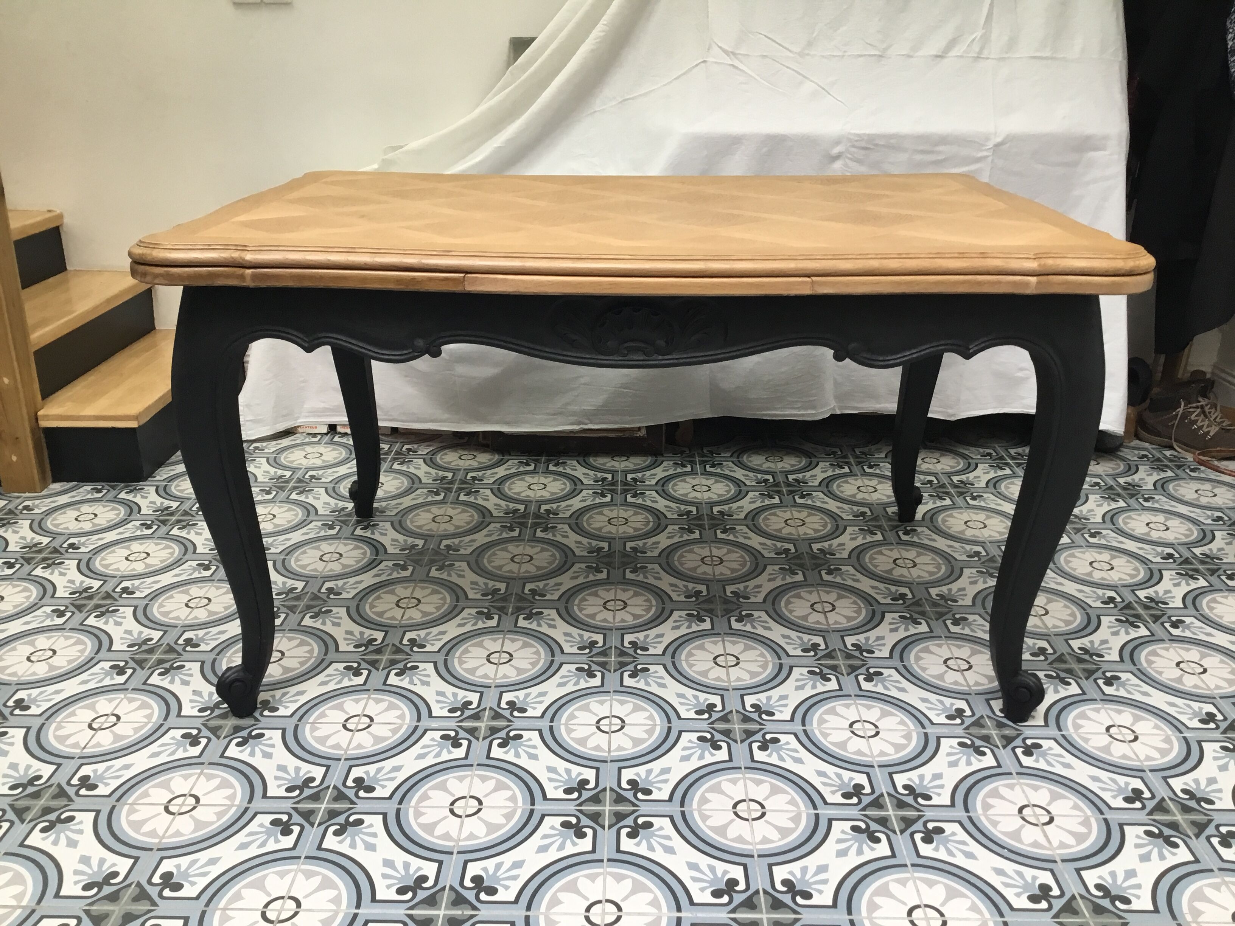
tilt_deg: -20.3
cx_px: 618
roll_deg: +1.4
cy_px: 463
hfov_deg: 58.4
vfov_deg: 45.4
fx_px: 1106
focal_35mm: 31
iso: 32
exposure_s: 1/33
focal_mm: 3.3
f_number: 2.4
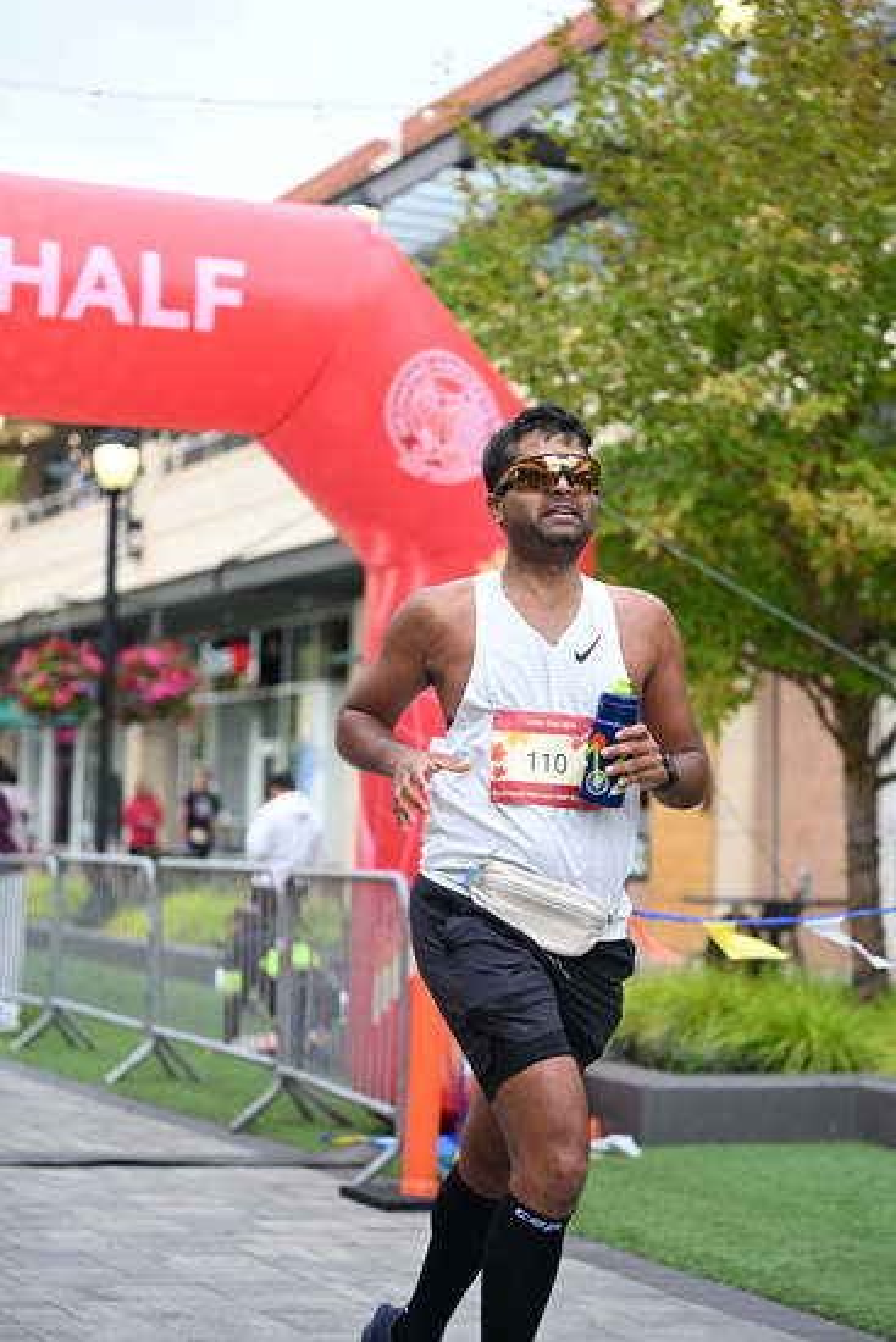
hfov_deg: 18.0
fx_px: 2835
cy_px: 671
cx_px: 448
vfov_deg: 26.6
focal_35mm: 76
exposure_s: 1/1600
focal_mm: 76
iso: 1000
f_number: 2.8
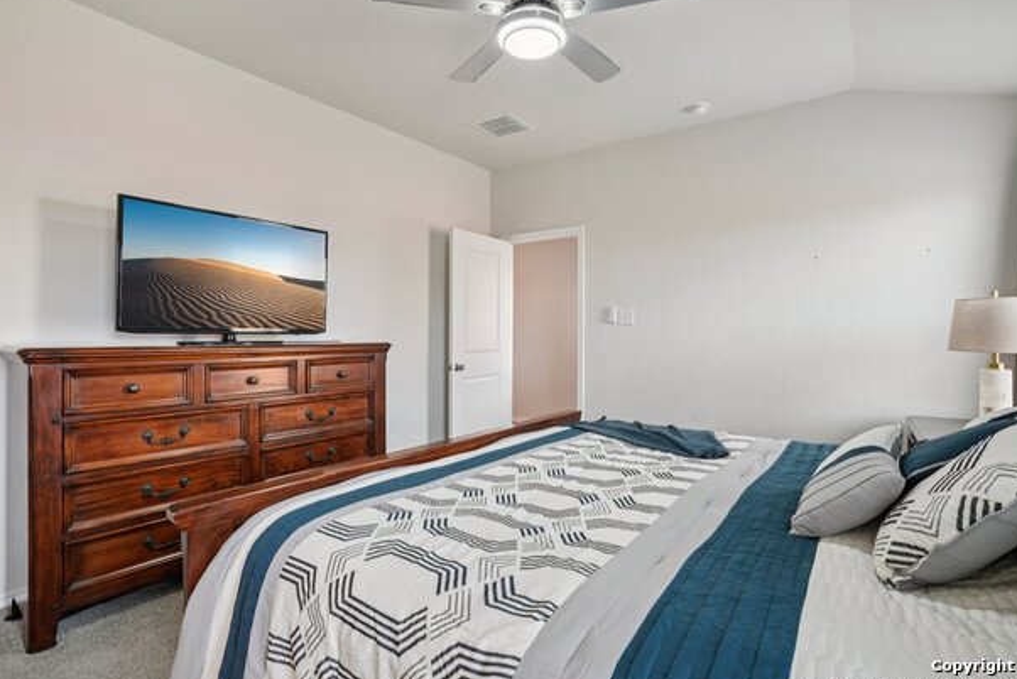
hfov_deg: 93.2
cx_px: 525
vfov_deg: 70.5
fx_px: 480
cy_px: 335
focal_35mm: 17
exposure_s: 1/10
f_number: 8
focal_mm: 16
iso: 400
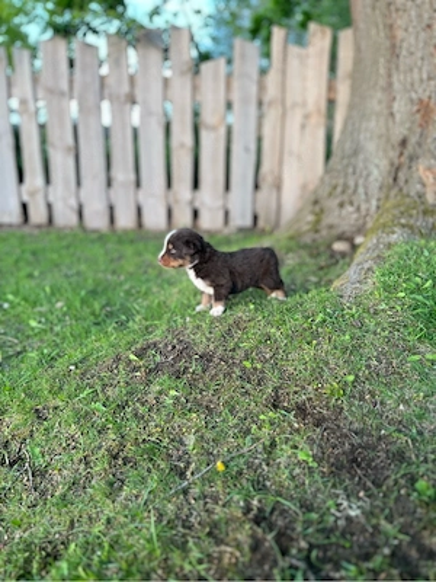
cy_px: 291
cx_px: 218
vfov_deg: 67.3
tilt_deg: -19.0
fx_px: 437
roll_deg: +0.2
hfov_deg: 53.1
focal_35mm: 26
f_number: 1.6
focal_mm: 5.1
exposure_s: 1/123
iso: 32
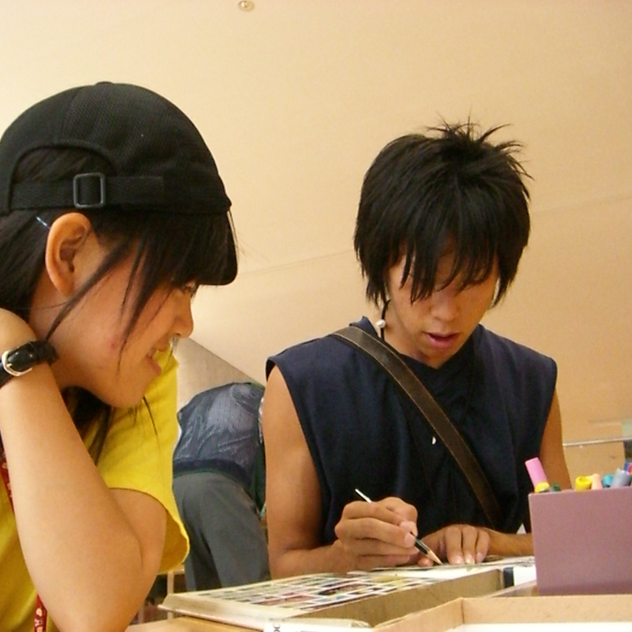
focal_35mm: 45
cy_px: 315
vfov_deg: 37.6
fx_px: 930
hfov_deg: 37.4
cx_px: 247
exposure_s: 1/60
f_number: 2.7
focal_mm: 6.2
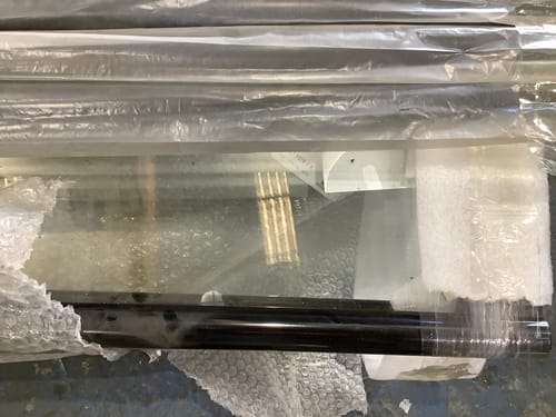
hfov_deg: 58.4
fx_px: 498
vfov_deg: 45.4
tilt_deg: -82.0
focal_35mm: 31
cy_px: 208
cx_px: 278
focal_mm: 3.3
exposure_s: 1/50
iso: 200
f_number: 2.4
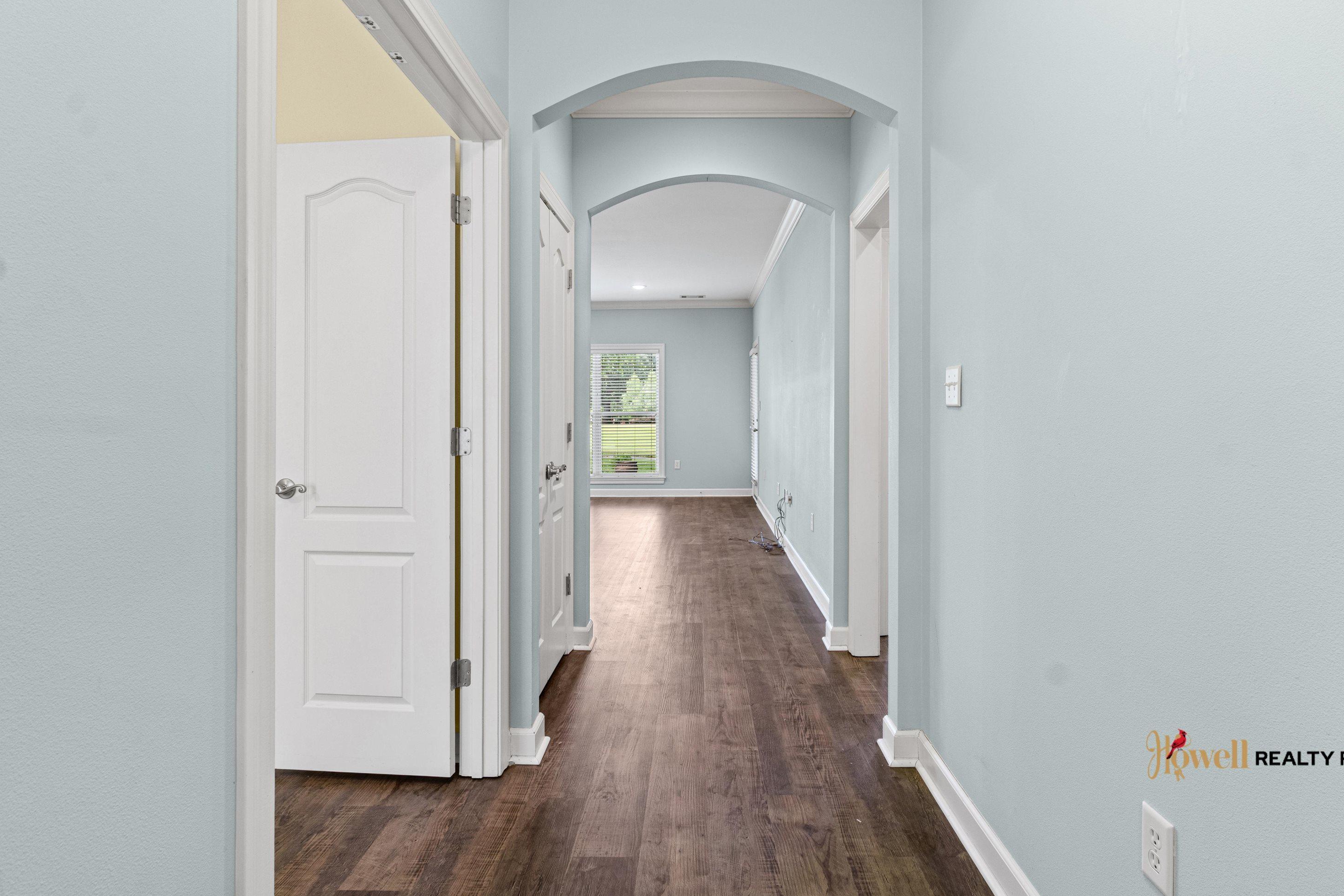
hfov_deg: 86.9
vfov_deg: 64.5
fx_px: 709
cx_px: 705
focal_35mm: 19
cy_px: 427
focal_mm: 12
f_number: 9
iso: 250
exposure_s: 1/1.67
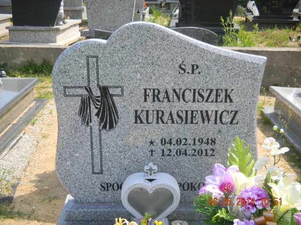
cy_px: 112
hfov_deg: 34.9
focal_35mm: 55
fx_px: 478
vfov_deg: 26.6
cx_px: 150
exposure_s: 1/256
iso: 80
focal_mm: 9.9
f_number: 4.2
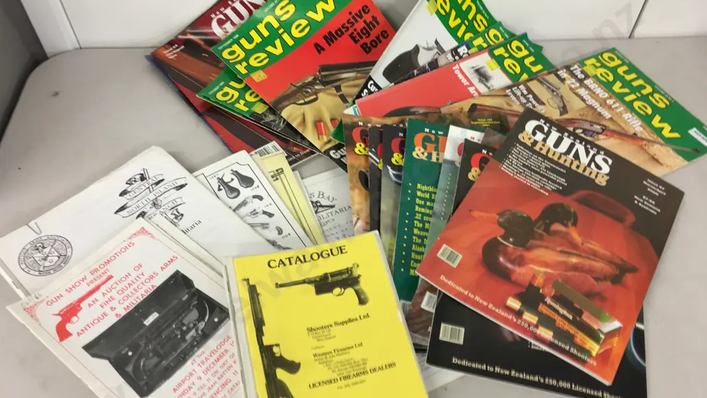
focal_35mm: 32
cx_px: 351
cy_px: 226
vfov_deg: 36.6
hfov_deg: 61.0
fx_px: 600
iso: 40
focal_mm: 4.15
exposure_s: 1/17
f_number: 2.2
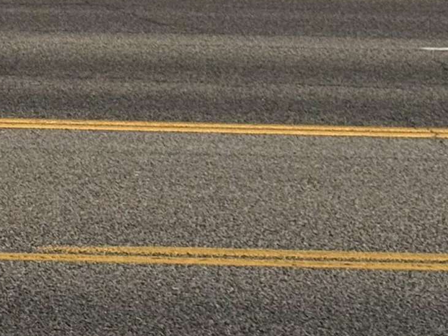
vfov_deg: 7.2
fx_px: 2602
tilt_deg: +2.7
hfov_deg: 9.2
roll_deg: +0.1
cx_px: -440
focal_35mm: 201
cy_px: -310
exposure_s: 1/7937
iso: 64
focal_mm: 6.76
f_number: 1.78
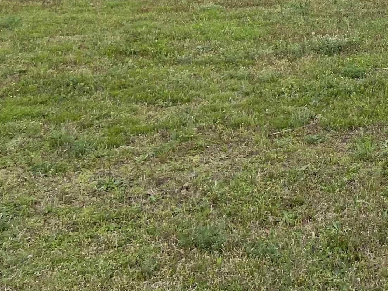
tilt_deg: -2.0
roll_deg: -1.4
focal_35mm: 72
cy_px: -105
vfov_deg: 18.7
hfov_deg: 23.6
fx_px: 807
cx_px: 516
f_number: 1.8
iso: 32
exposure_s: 1/1727
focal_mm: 4.25
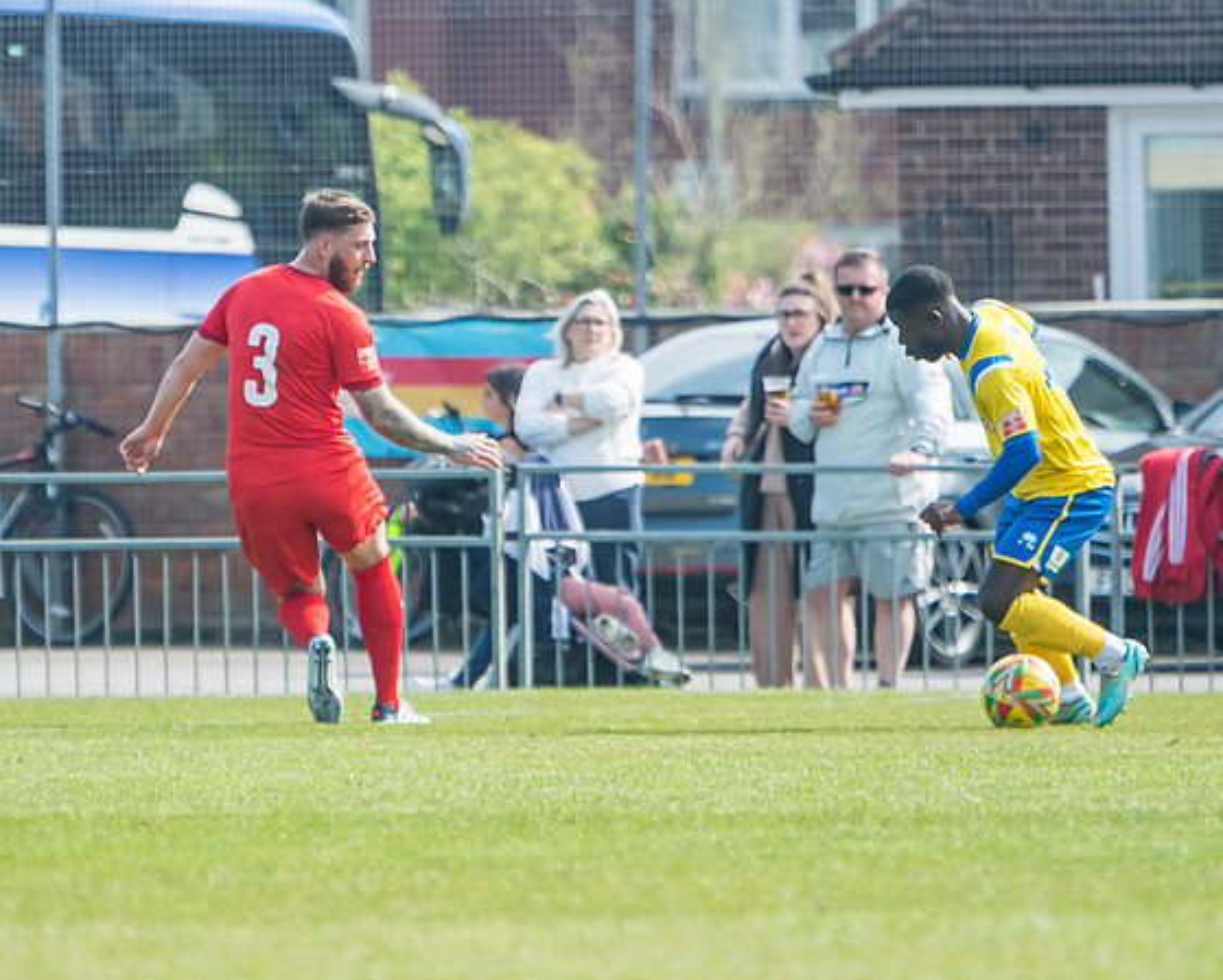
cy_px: 545
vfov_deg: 2.8
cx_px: 392
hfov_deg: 3.4
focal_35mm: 561
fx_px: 20320
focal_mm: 250
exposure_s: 1/2000
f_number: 4
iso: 400
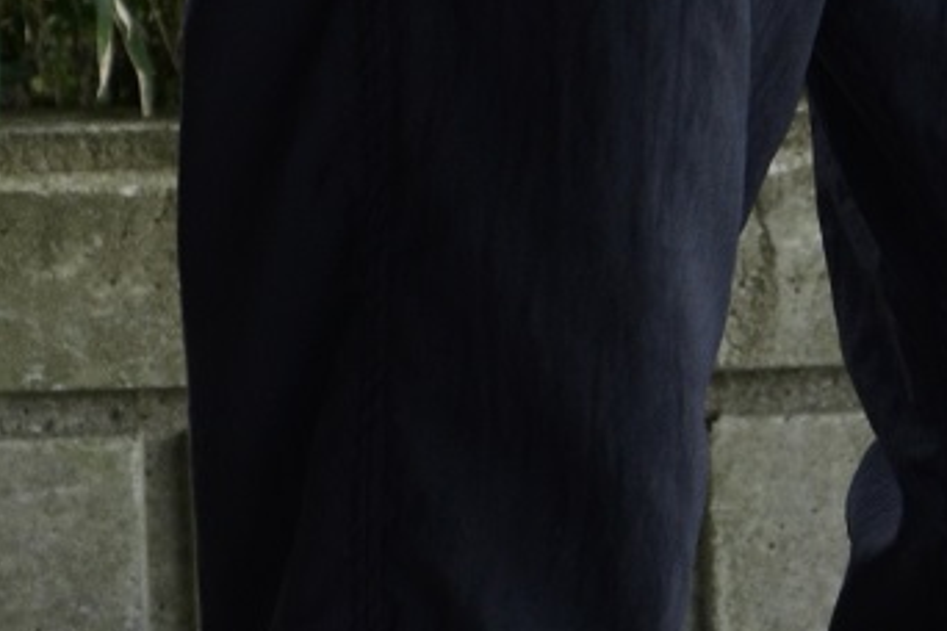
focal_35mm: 344
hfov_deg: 6.0
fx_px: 9048
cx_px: 775
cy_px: 436
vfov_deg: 4.0
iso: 500
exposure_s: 1/125
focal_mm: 52
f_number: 5.6
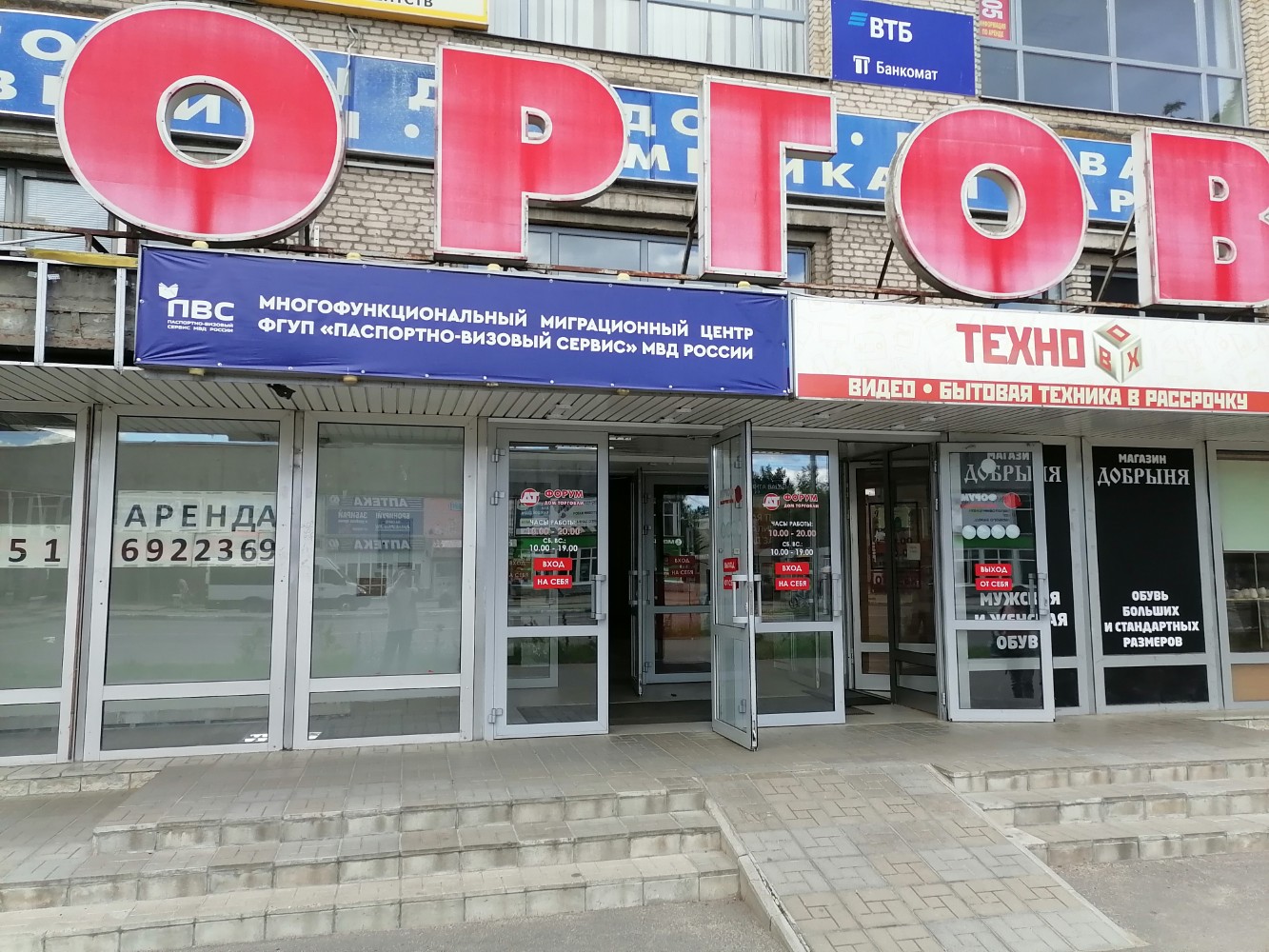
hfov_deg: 65.3
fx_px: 990
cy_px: 476
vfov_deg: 51.4
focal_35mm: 27
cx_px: 634
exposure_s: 1/833
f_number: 1.8
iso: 160
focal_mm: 5.3
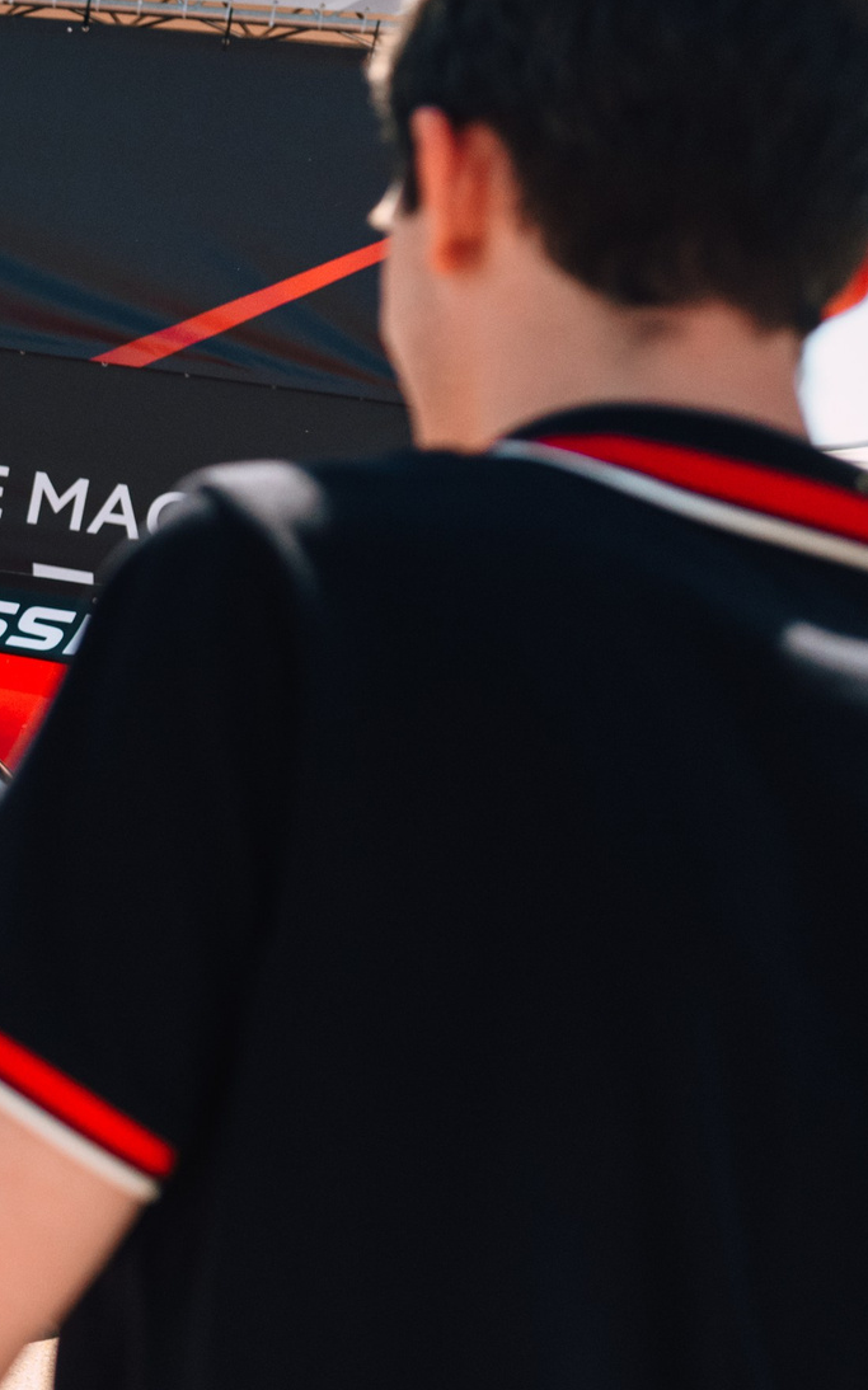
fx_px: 2235
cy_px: 723
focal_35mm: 59
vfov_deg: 34.6
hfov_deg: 18.2
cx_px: -617
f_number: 2.8
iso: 1250
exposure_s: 1/8000
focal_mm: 24
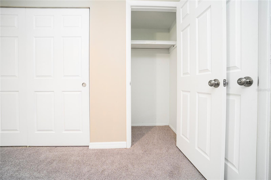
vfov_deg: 81.1
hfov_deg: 104.3
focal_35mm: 14
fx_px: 105
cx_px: 136
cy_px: 90
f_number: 8
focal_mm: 14
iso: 250
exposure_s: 1.3
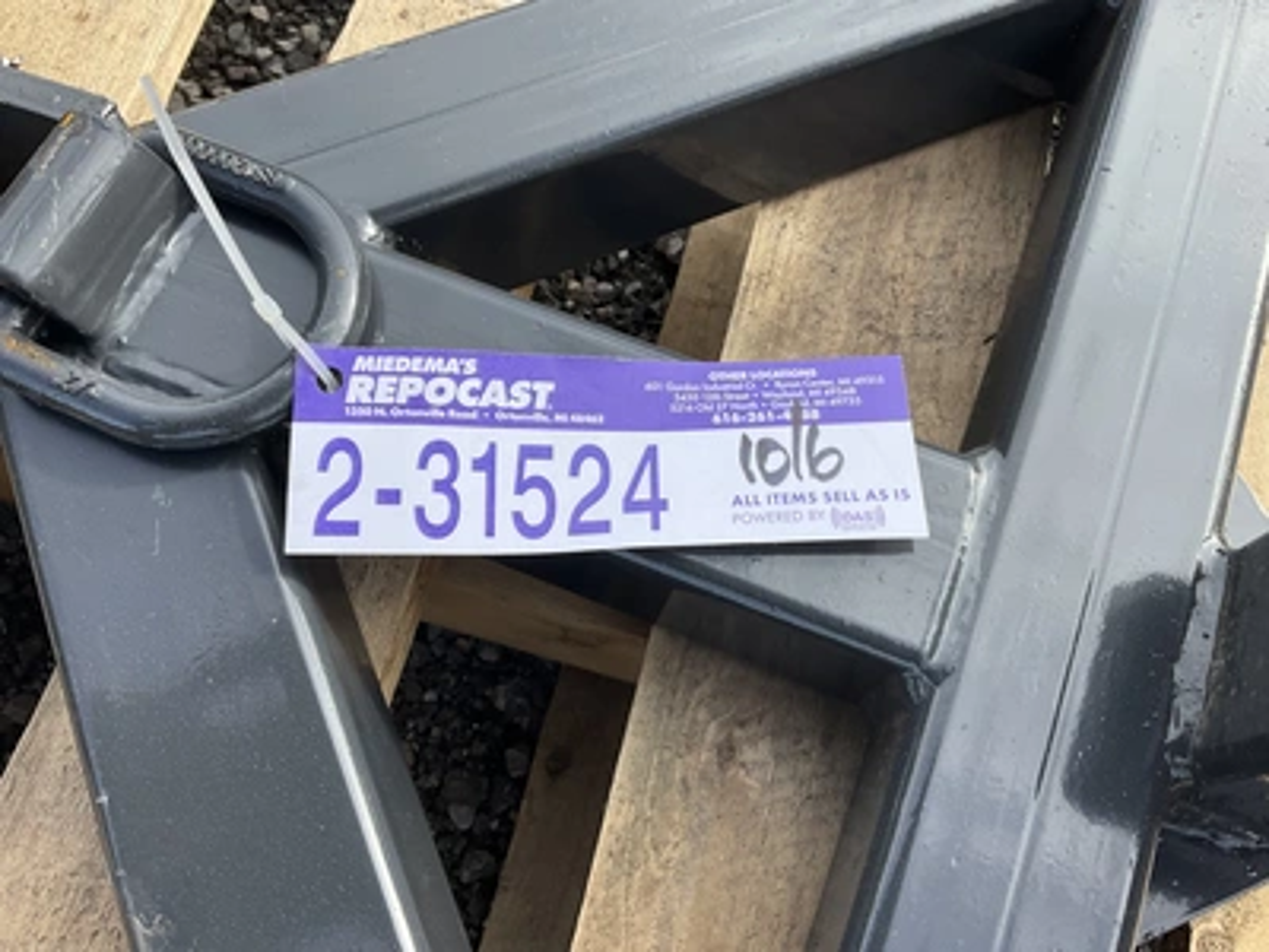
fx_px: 1063
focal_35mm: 29
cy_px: 476
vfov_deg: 48.2
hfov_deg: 61.7
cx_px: 634
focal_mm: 3
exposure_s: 1/627
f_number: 1.8
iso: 25
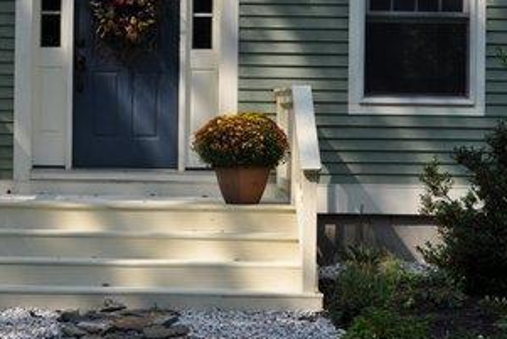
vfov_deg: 12.4
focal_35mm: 110
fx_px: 1550
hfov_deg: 18.5
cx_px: 130
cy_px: 103
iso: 200
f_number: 9
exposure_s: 1/320
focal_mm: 46
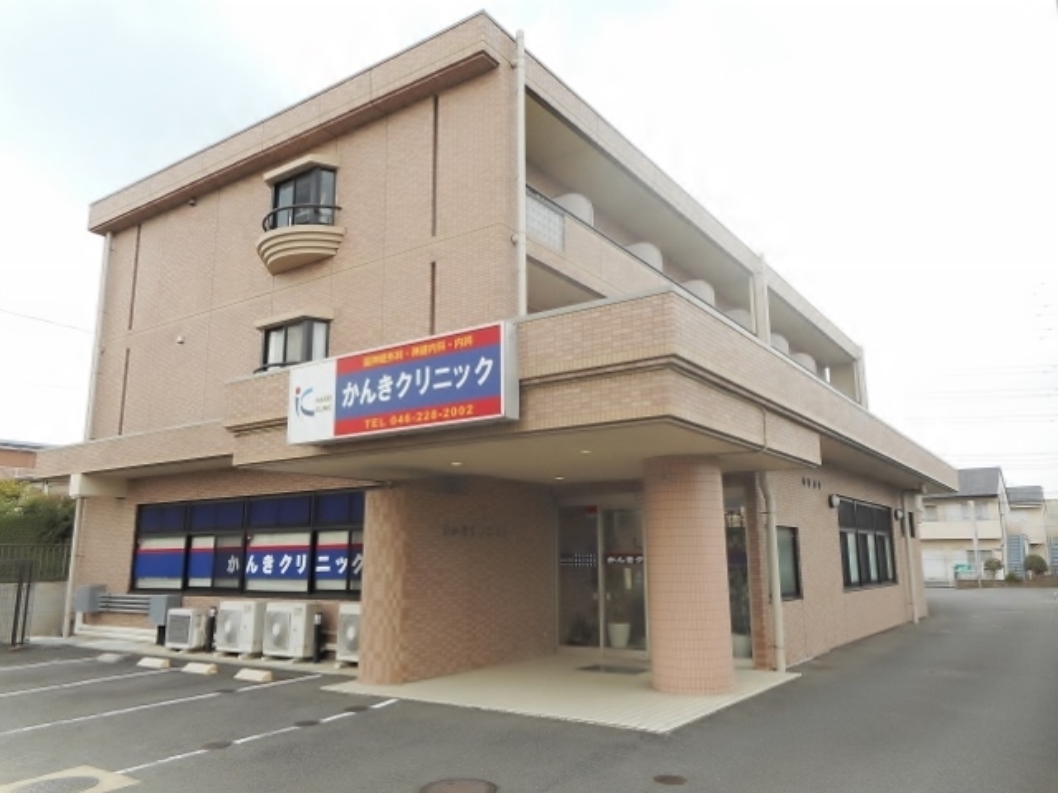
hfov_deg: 69.4
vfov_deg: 54.9
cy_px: 396
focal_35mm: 25
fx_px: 764
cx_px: 529
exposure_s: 1/160
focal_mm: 4.5
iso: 80
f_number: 3.7
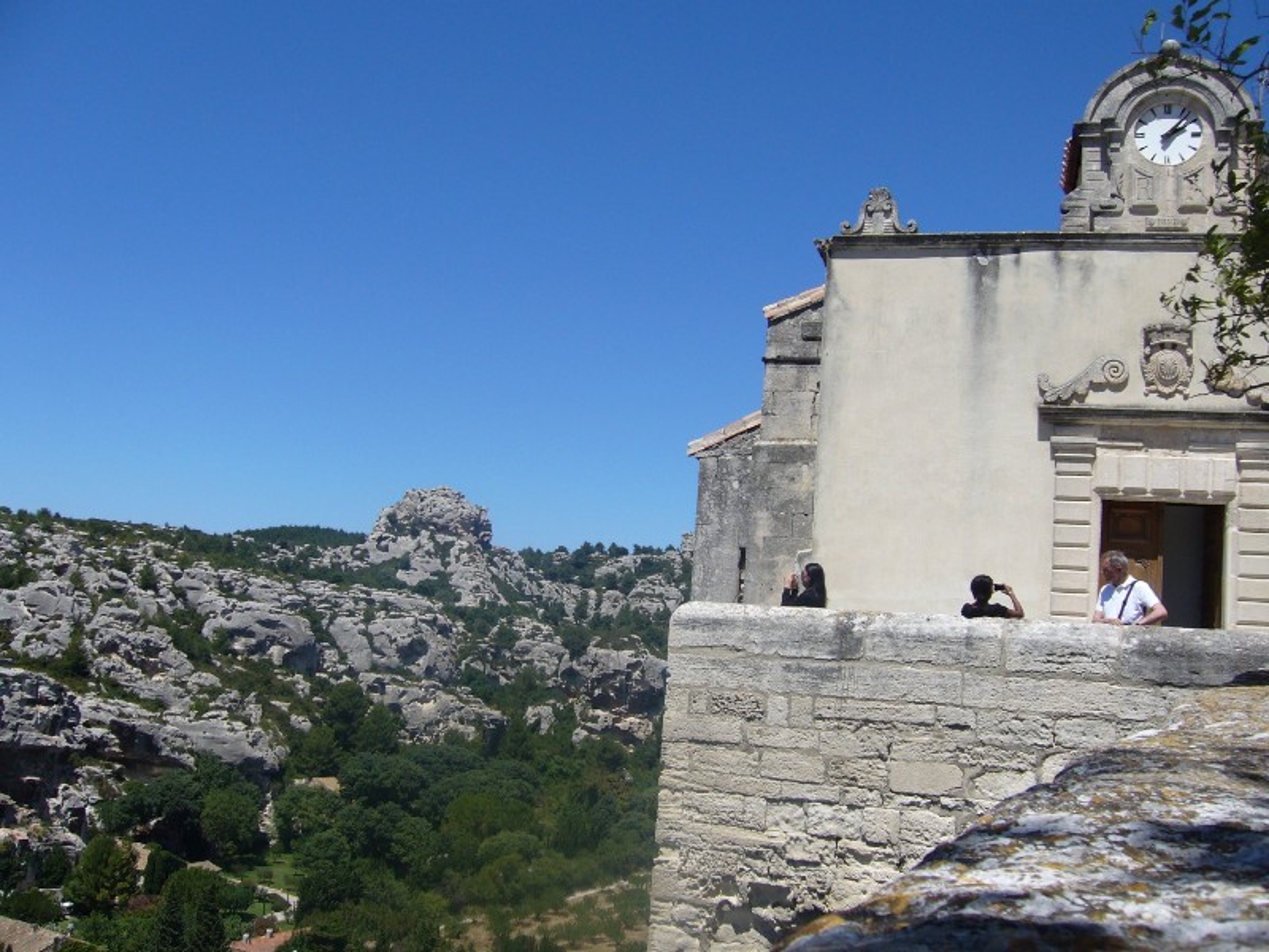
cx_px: 634
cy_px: 476
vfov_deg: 40.7
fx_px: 1283
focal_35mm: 35
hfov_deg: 52.6
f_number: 5.6
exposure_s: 1/500
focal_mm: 5.8
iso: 80
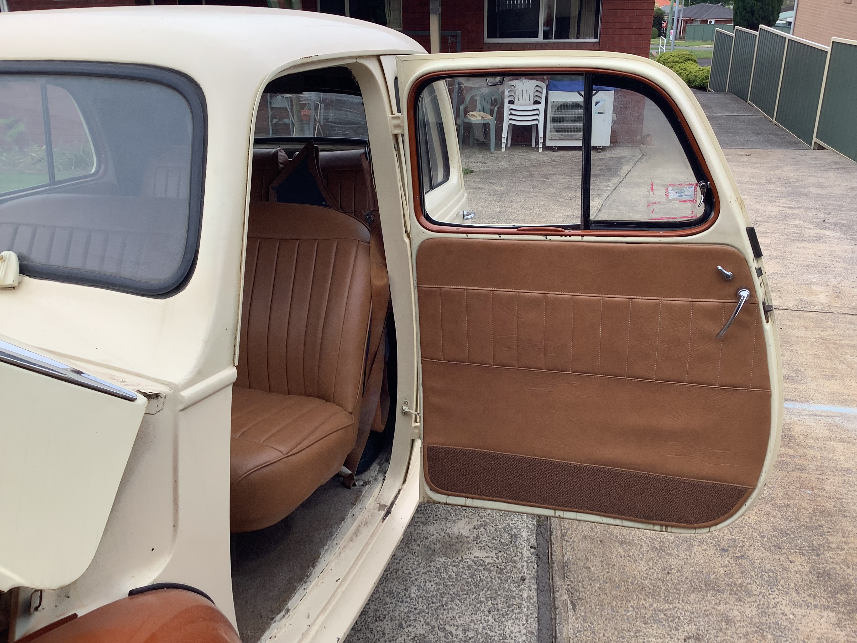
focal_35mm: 31
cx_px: 428
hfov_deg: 58.4
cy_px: 322
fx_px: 767
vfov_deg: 45.4
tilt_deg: -26.7
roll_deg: +1.1
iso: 25
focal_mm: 3.3
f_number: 2.4
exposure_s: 1/271
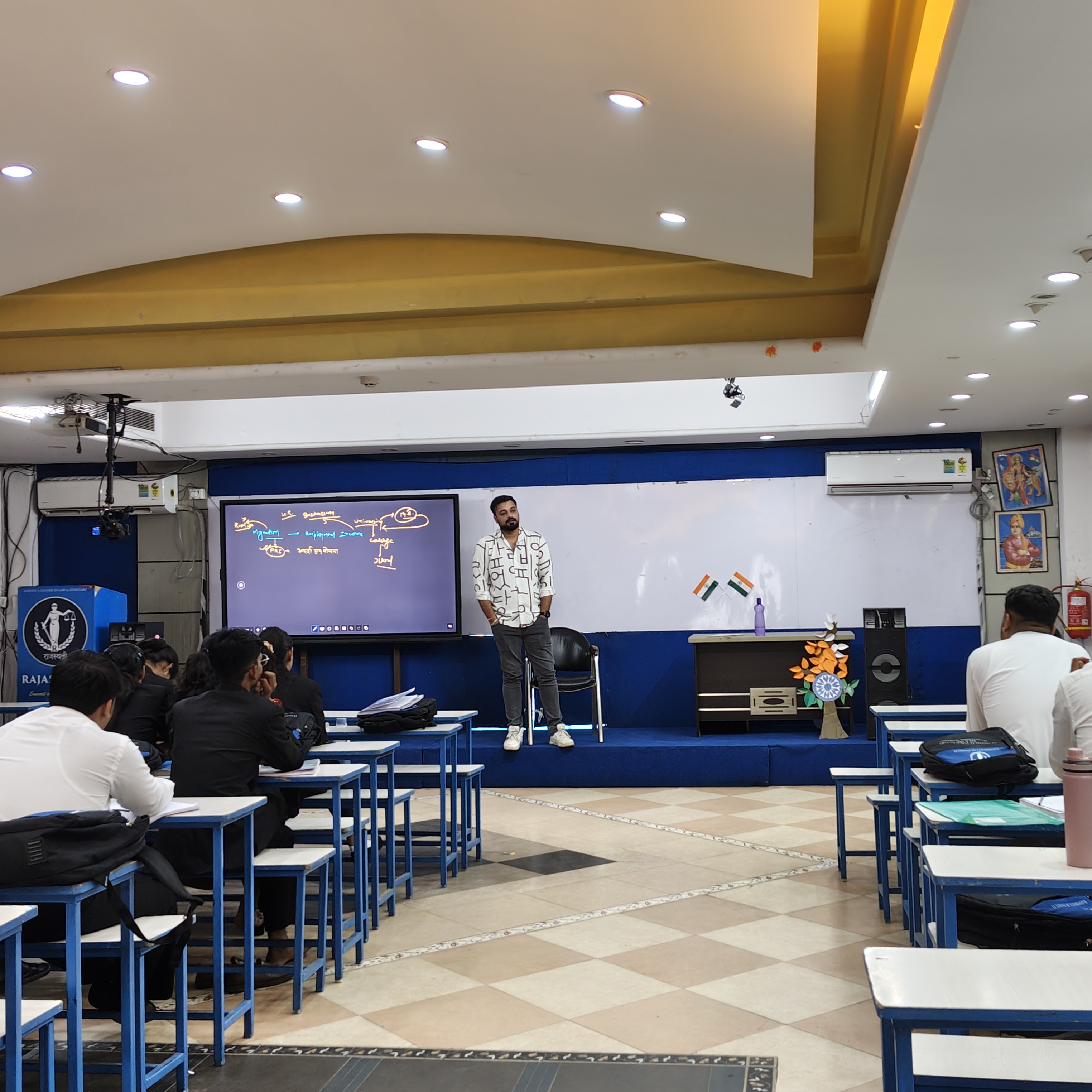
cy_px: 543
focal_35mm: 38
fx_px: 1356
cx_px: 606
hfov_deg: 43.8
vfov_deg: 43.9
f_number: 1.88
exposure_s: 1/50
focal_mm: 5.56
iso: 461
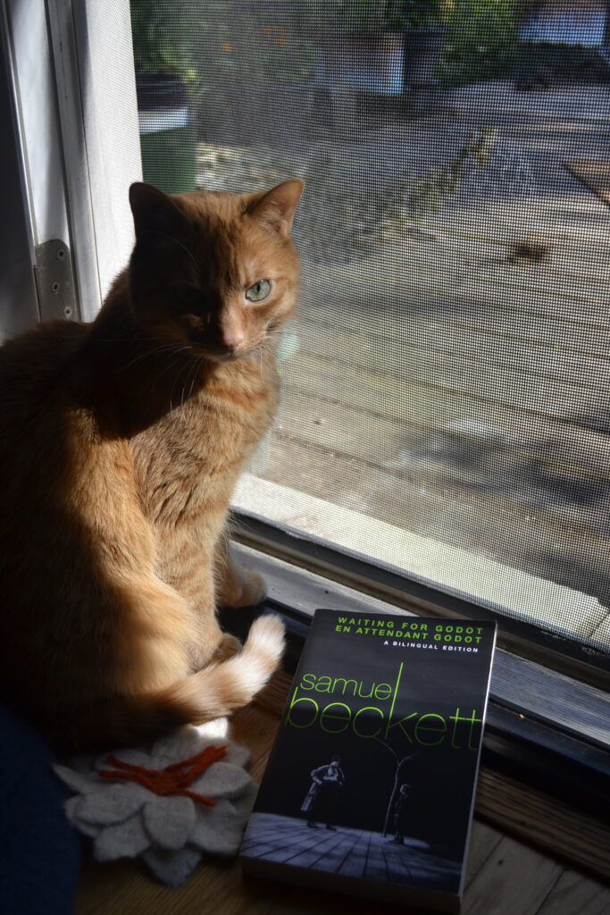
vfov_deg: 49.5
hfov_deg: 34.2
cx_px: 305
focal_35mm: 39
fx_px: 991
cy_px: 458
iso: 200
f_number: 4.5
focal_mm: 26
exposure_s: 1/160
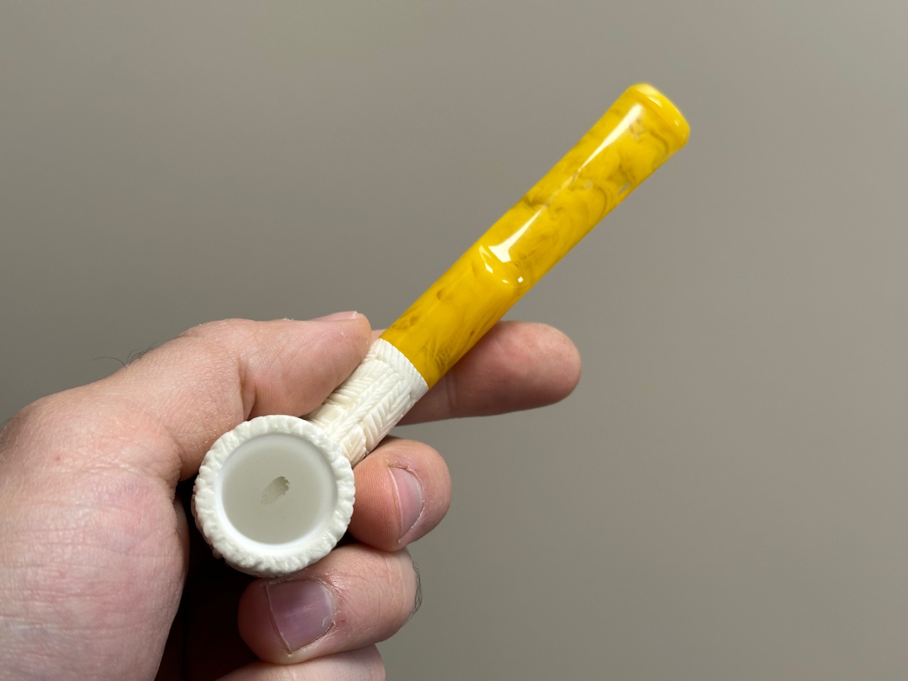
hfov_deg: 39.7
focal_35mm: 48
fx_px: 1259
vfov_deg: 30.3
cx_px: 454
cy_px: 340
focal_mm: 6.86
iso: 64
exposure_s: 1/100
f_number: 1.78
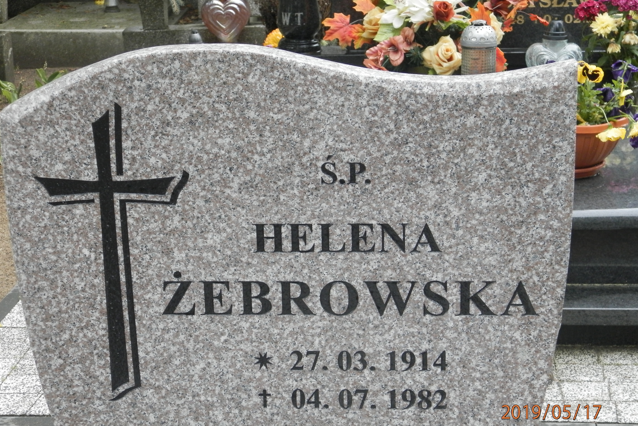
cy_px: 220
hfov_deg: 28.1
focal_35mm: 72
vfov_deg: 18.9
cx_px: 316
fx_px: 1276
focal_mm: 12.2
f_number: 4
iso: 200
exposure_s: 1/125
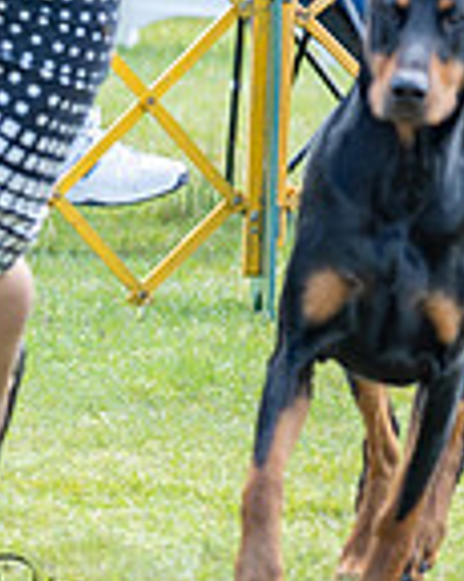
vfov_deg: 2.5
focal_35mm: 768
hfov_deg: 2.0
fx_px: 13197
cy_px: -182
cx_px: 1109
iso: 125
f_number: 3.2
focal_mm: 147
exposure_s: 1/500
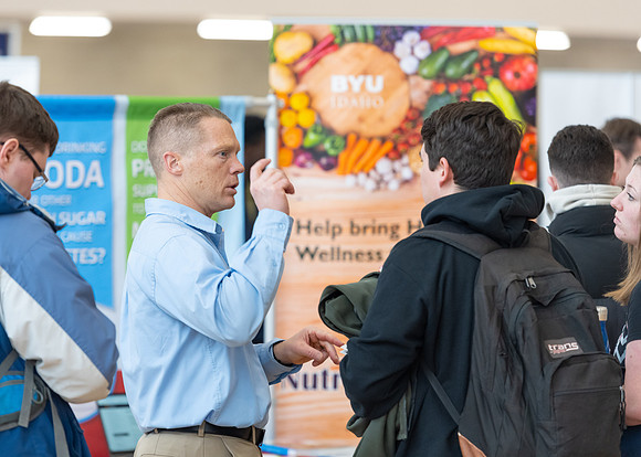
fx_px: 3513
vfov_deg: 7.5
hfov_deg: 10.4
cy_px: 202
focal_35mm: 193
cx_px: 260
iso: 1250
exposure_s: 1/200
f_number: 3.5
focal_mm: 165
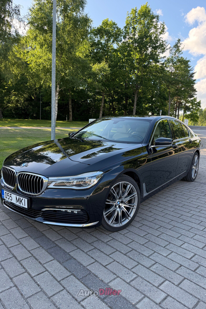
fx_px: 215
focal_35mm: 25
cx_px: 99
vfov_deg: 71.5
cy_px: 154
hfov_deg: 51.3
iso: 100
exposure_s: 1/551
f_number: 1.78
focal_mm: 6.76
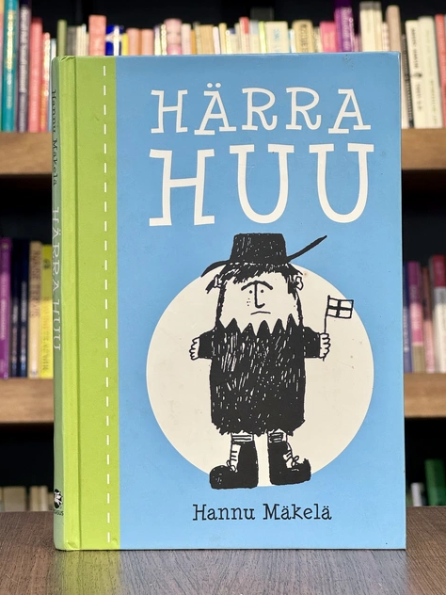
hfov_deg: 17.8
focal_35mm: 83
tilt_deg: +1.4
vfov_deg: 23.6
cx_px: 227
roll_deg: -0.2
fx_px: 1426
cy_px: 300
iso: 100
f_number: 2.8
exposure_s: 1/99
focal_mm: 9
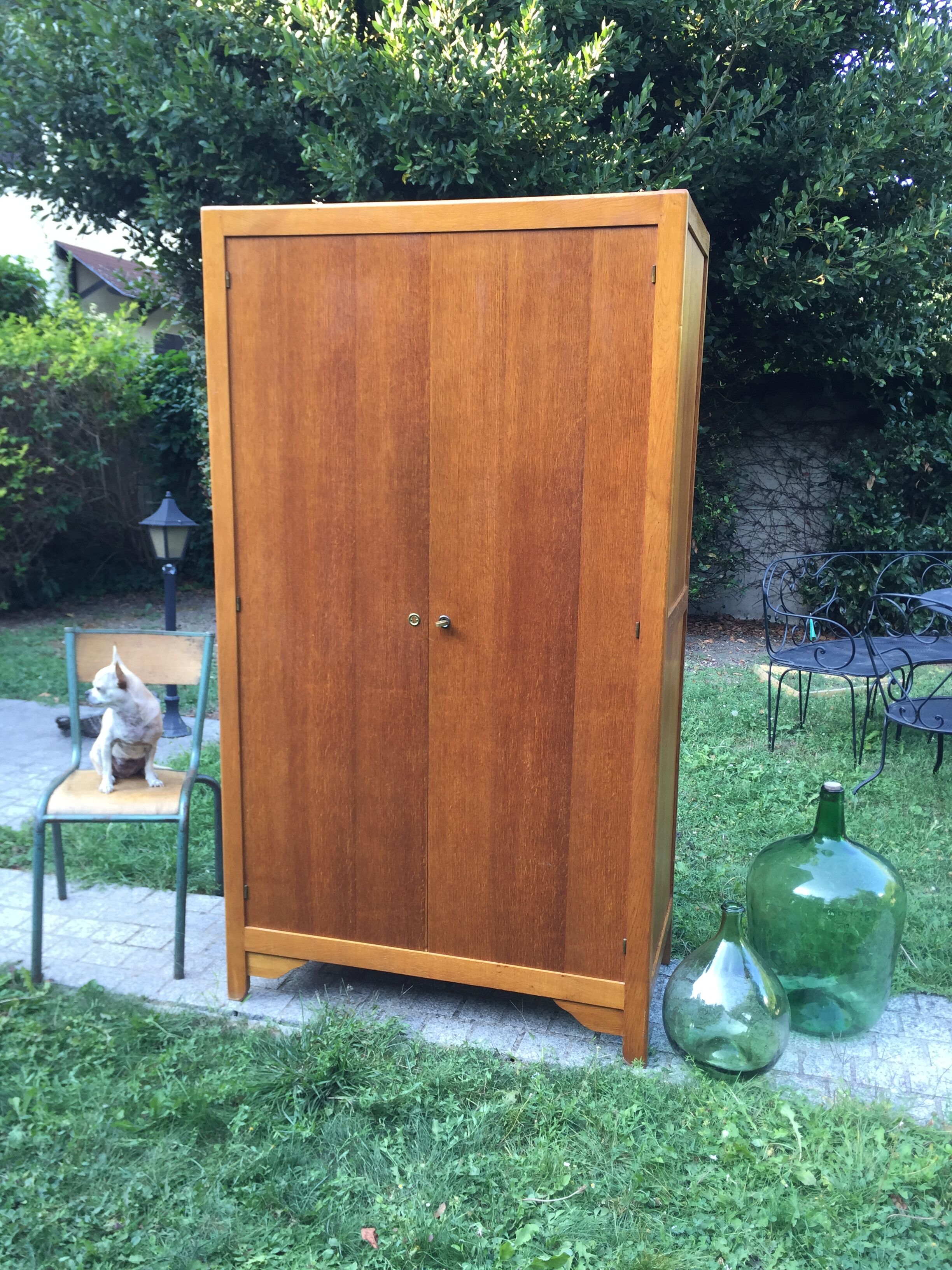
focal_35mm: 29
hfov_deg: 48.2
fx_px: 1063
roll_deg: -1.4
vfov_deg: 61.7
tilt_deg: -11.4
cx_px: 476
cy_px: 635
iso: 32
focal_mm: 4.15
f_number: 2.2
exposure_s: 1/50
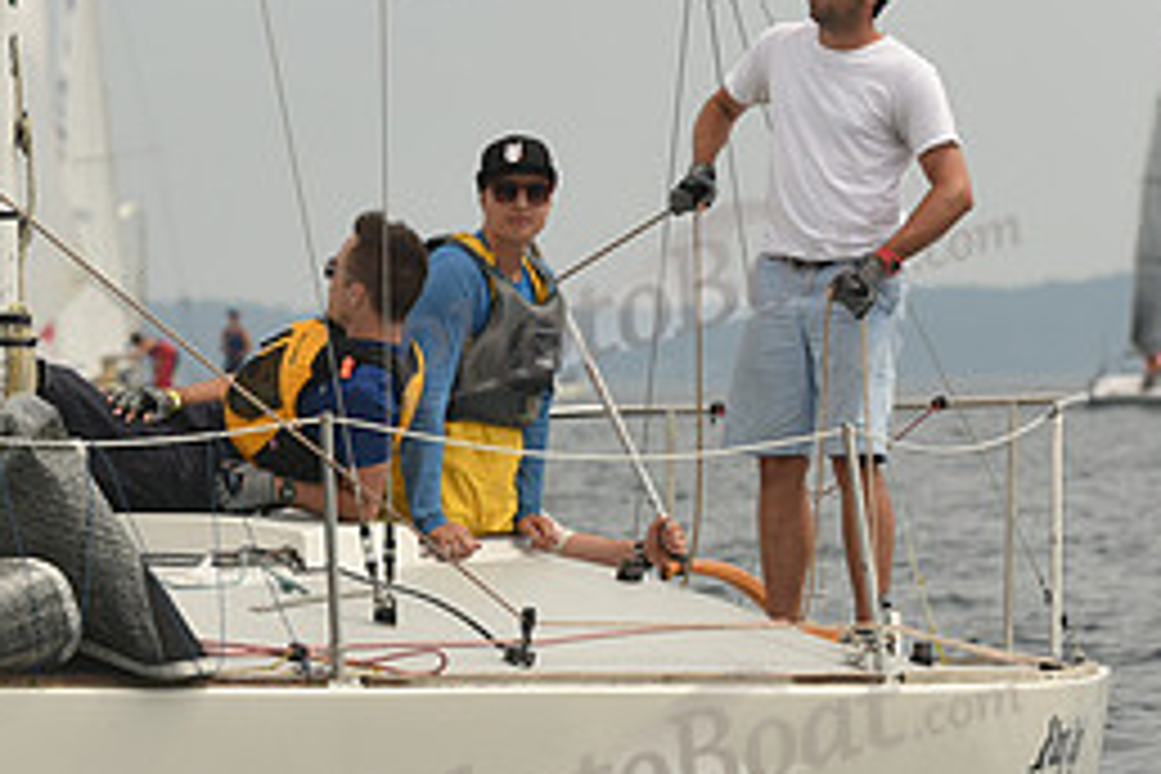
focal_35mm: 450
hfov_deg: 4.6
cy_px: 592
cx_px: 158
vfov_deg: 3.1
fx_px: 14511
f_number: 6.3
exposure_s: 1/1000
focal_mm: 200
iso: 250
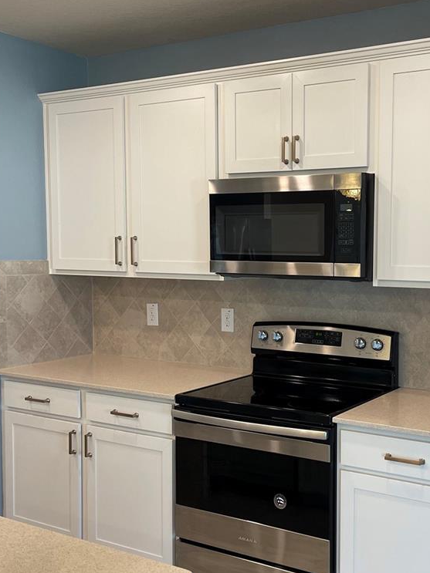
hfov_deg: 33.6
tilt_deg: -3.2
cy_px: 294
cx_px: 325
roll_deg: -1.3
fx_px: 696
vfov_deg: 44.8
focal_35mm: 42
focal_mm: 5.1
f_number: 1.6
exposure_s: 1/120
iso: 125
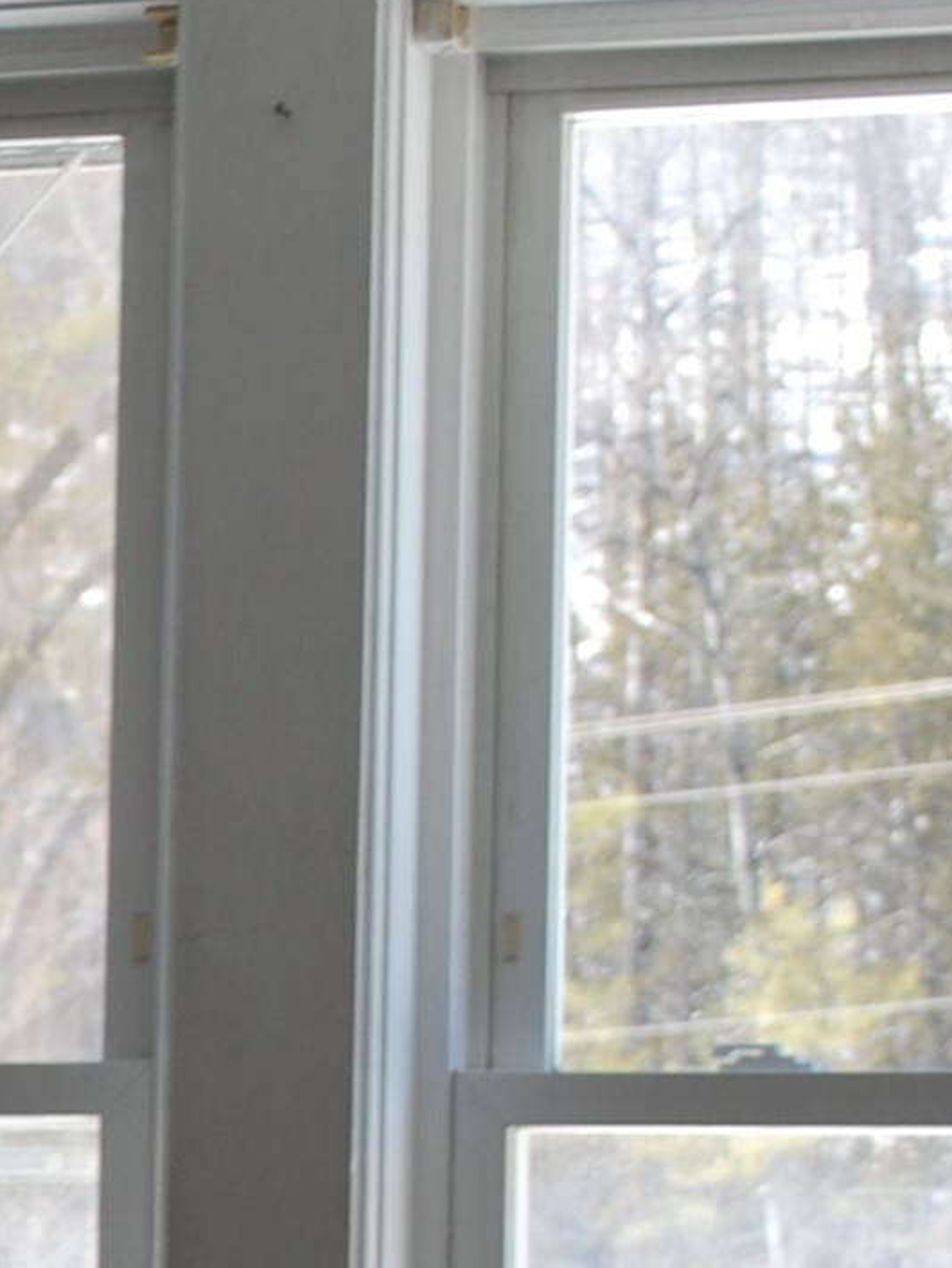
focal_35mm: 201
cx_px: -807
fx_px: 7366
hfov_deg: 7.2
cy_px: 1376
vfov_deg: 9.7
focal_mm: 32
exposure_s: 1/100
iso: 200
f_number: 5
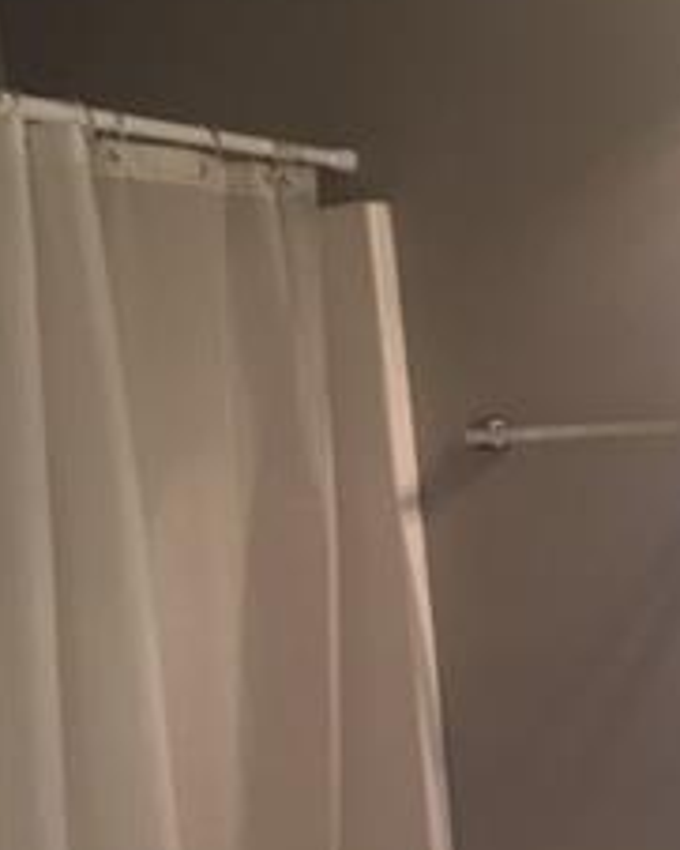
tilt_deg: -8.9
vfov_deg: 30.7
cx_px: 661
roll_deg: +4.0
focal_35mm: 60
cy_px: 666
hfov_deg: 24.4
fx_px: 1508
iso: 80
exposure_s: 1/30
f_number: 2.2
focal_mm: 4.15
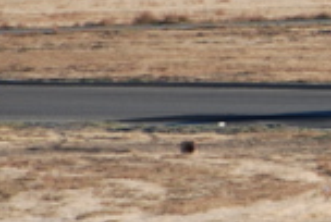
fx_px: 11617
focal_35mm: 1261
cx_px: 545
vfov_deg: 1.1
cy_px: 102
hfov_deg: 1.6
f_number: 5.6
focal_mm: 200
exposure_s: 1/500
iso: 200
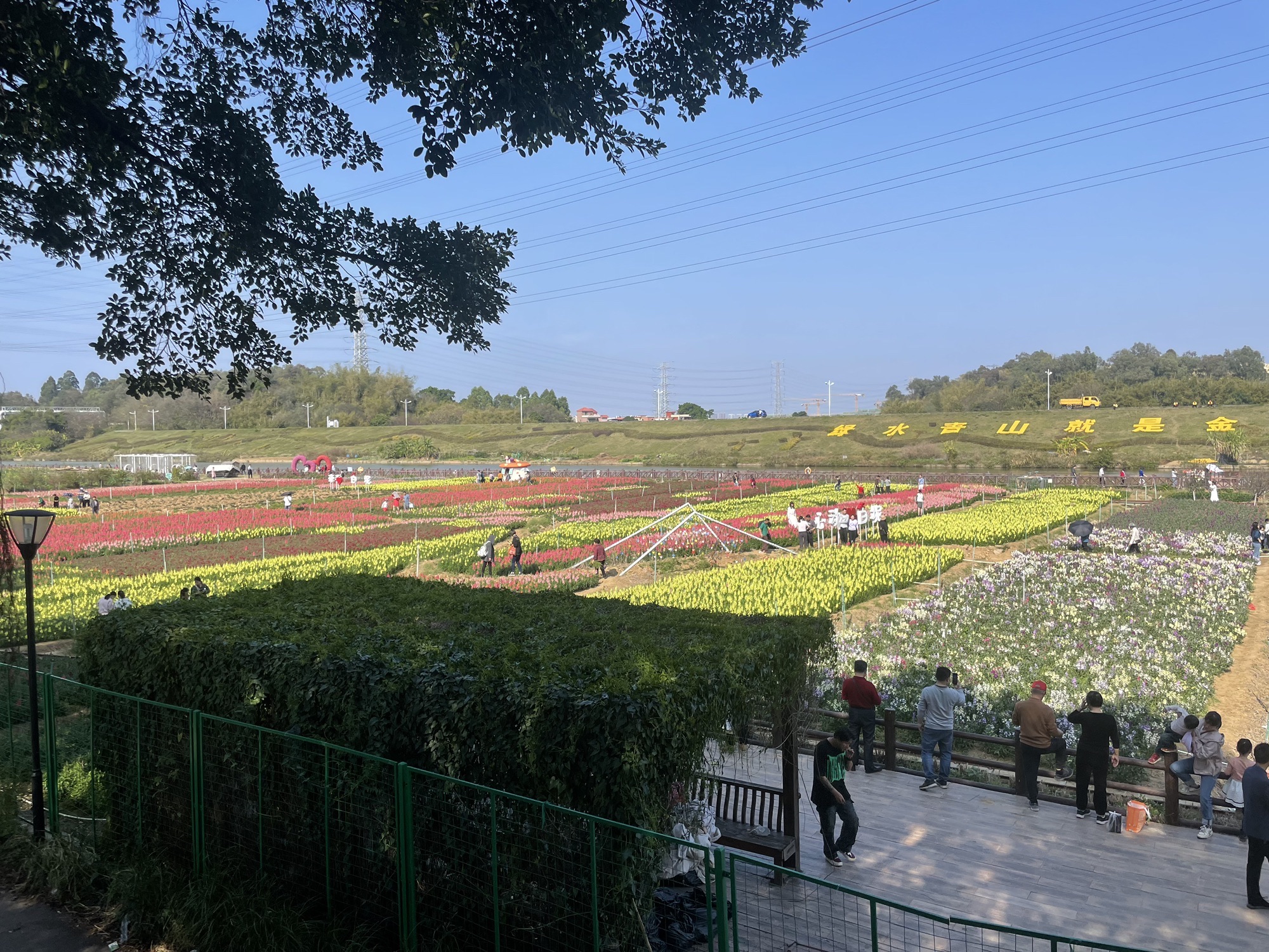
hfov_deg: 67.3
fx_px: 953
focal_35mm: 26
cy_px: 476
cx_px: 634
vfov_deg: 53.1
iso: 32
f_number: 1.6
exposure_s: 1/2618
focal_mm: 4.2
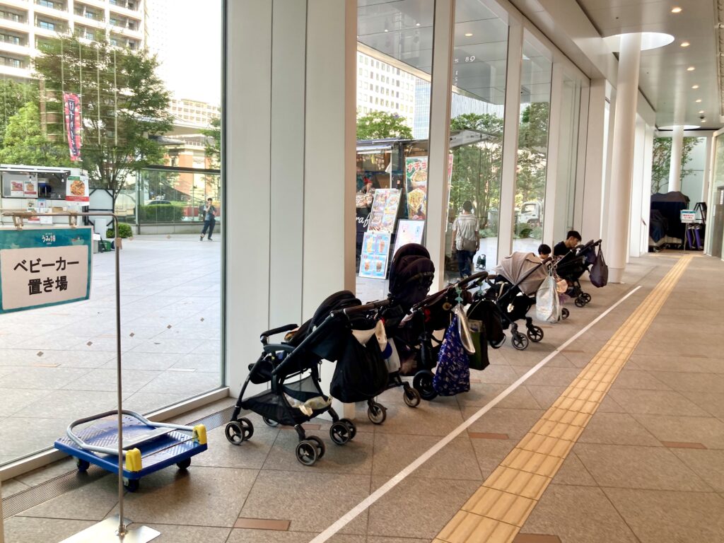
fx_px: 586
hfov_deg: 63.4
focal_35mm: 28
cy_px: 272
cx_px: 362
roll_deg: +0.8
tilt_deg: -5.0
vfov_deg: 49.7
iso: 32
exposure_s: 1/121
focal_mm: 3.99
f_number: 1.8
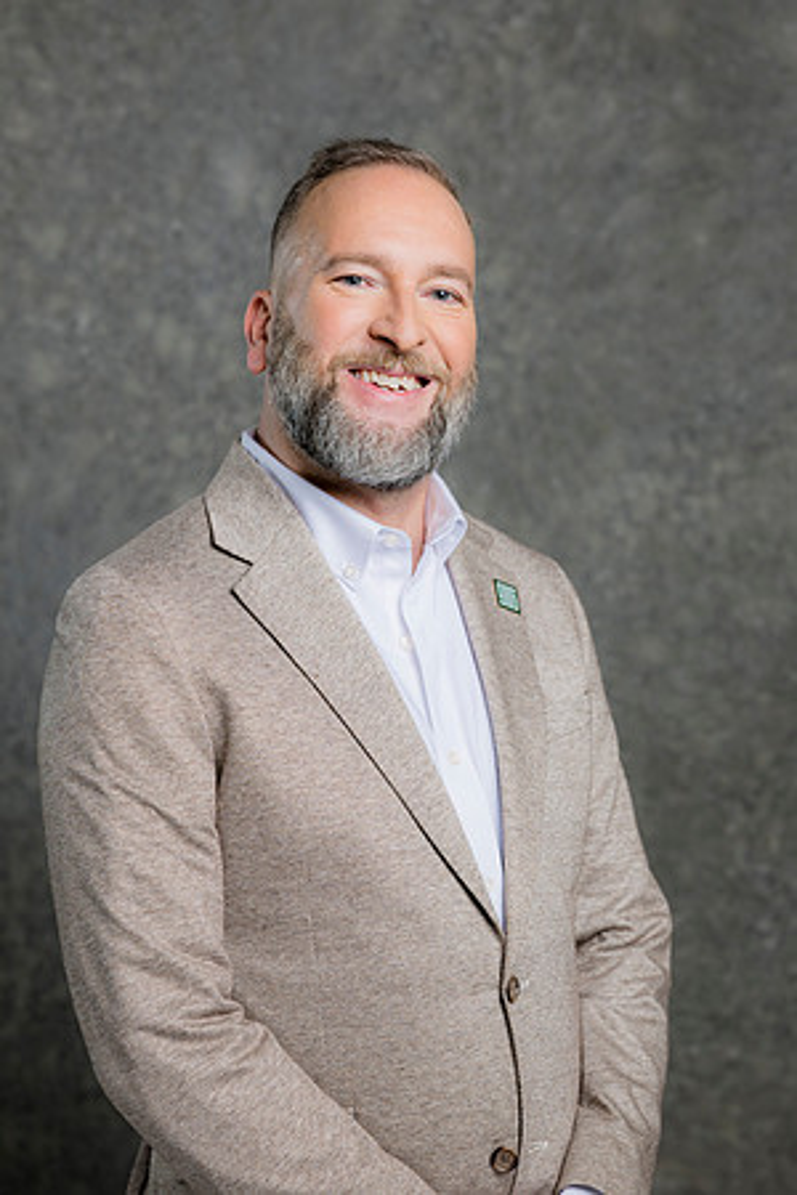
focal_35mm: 85
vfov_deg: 23.9
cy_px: 598
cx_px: 398
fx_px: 2822
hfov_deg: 16.1
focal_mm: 85
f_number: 5
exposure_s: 1/200
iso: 125
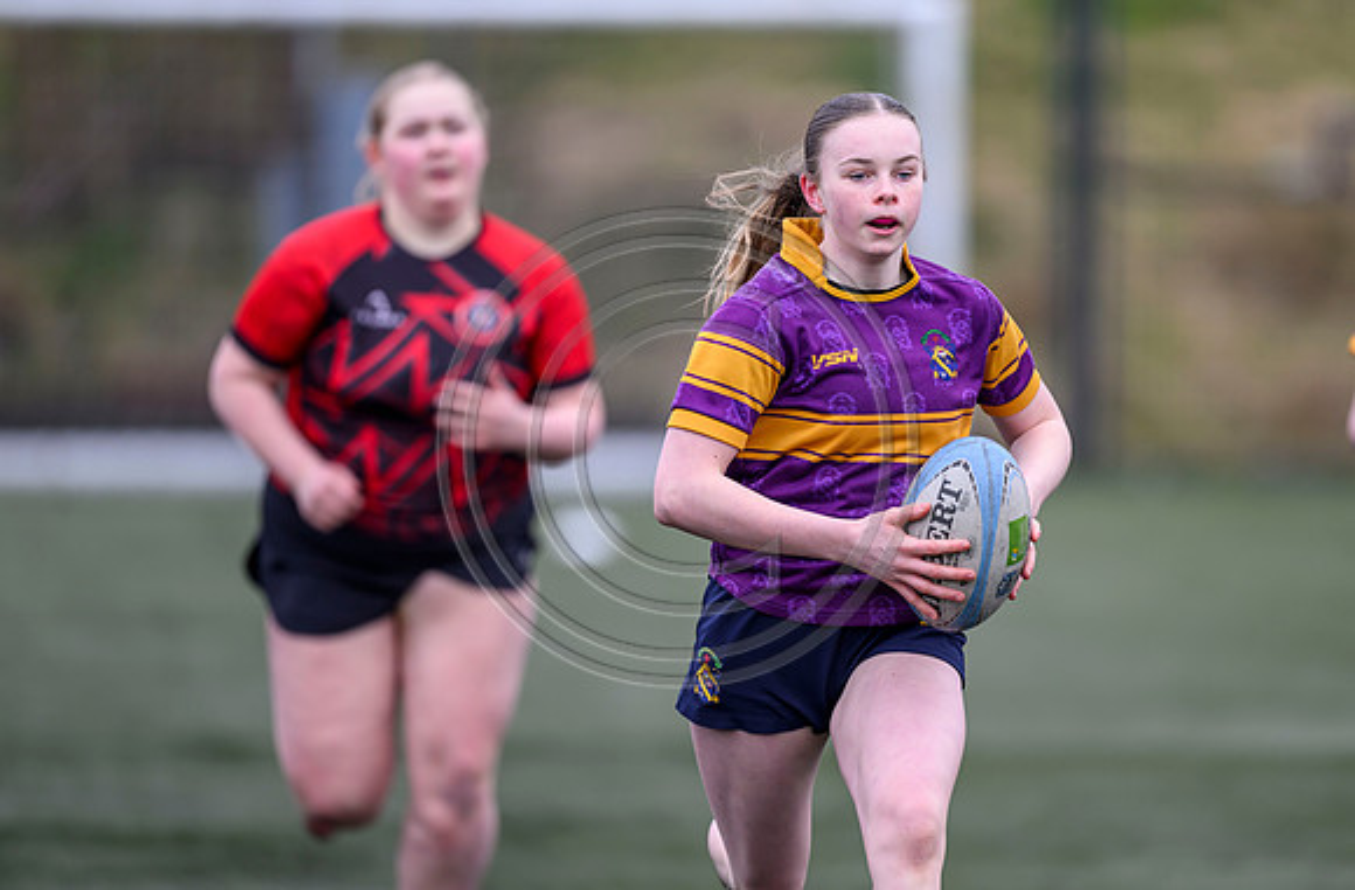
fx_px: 16793
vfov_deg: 3.0
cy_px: 463
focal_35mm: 448
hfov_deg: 4.6
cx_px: 752
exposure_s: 1/1250
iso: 500
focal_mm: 400
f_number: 3.2
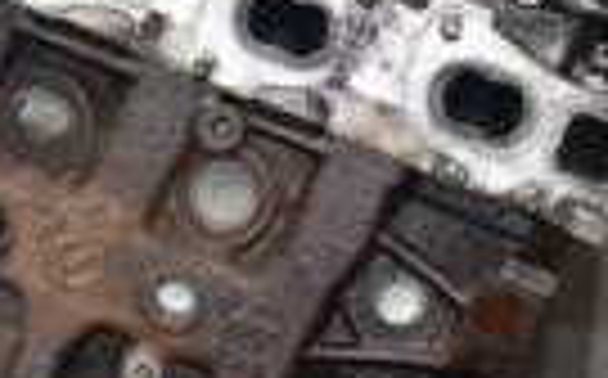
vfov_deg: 7.4
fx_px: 2929
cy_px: 153
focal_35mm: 177
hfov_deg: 11.7
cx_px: 14
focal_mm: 26
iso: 800
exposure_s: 1/60
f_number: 5
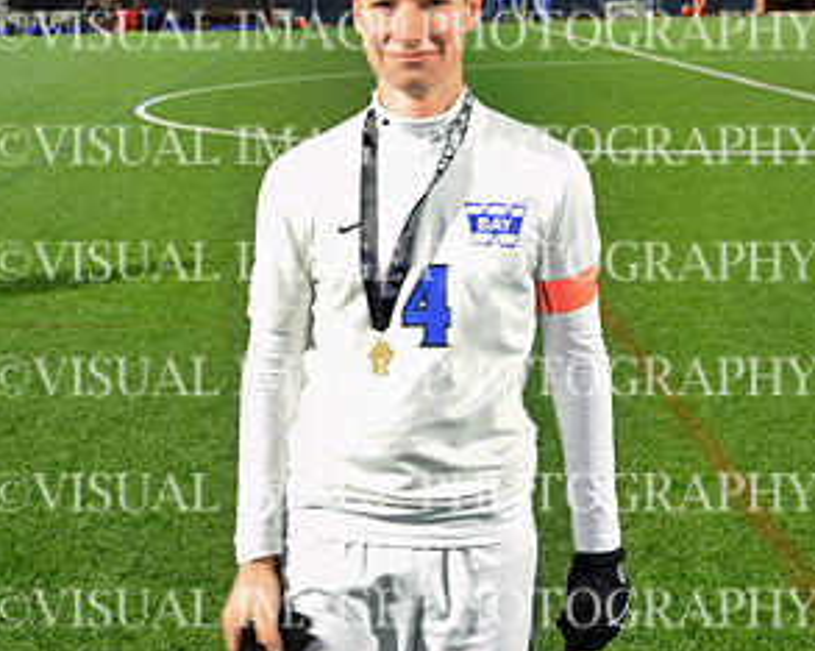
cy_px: 86
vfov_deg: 20.9
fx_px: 1736
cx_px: 405
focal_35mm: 72
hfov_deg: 26.4
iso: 2000
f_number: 7.1
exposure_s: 1/25
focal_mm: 50
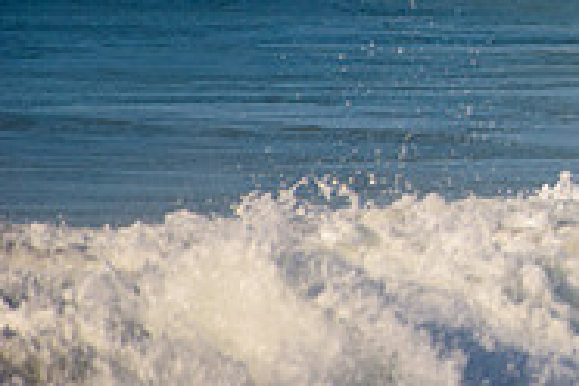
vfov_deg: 0.9
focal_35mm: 1562
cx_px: 900
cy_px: -70
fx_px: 25120
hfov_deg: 1.3
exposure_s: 1/1600
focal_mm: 500
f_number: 5.6
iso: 125
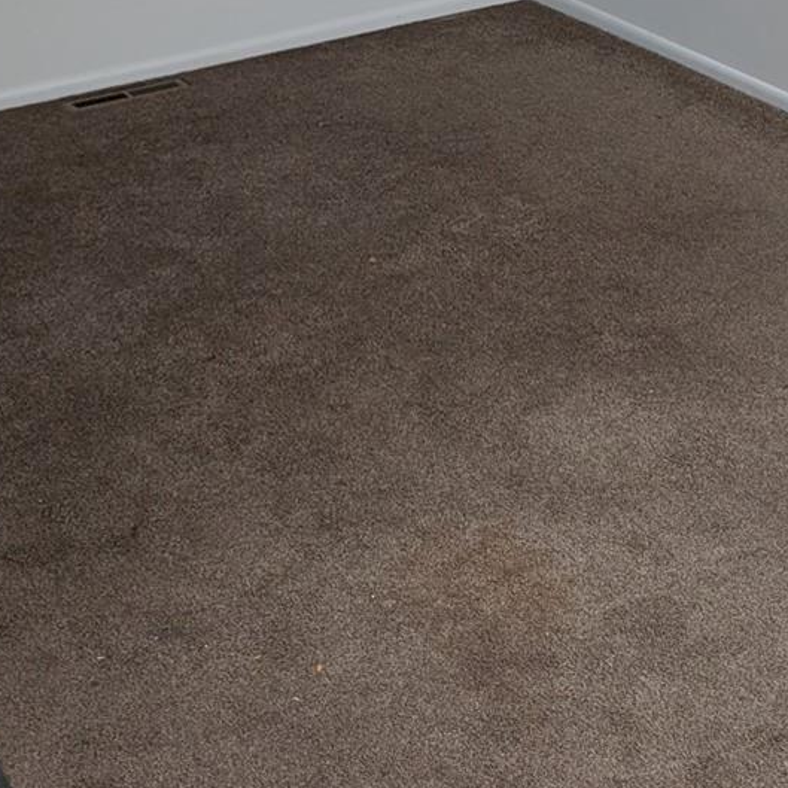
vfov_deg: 25.1
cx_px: 523
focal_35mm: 64
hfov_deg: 26.7
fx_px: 1648
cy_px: -70
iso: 956
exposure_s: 1/361
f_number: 1.68
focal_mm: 6.9
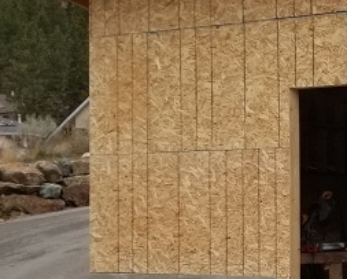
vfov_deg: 15.2
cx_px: 486
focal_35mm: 101
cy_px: 183
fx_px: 1038
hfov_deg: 17.5
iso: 50
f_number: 1.7
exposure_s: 1/133
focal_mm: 4.25
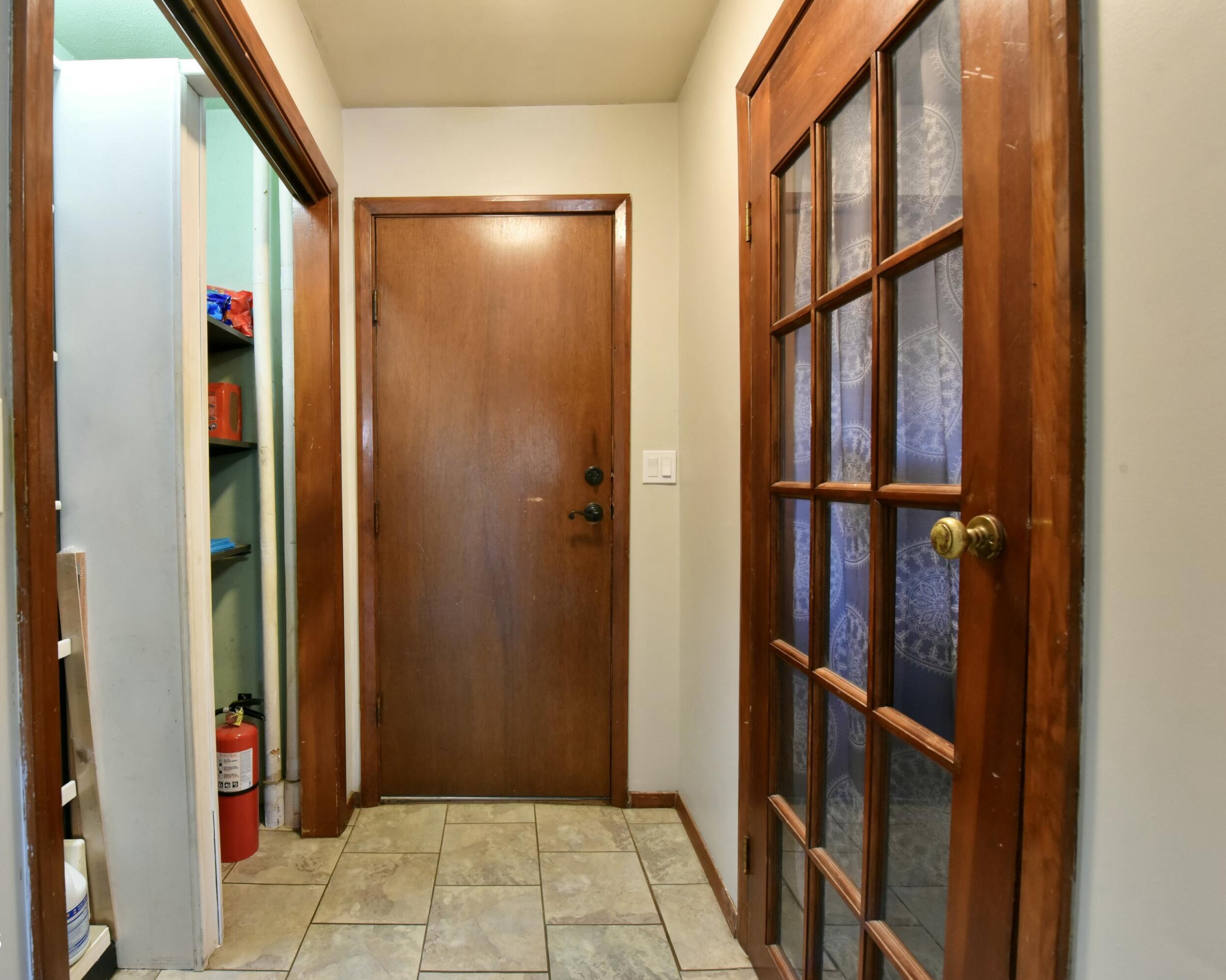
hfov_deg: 88.8
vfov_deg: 77.0
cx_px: 506
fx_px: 617
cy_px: 492
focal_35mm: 17
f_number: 10
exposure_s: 1/13
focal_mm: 15
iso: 4000
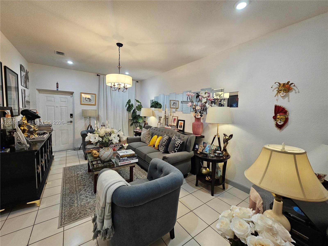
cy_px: 123
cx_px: 164
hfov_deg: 106.2
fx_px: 123
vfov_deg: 89.9
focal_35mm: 13
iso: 200
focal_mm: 2.2
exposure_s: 1/60
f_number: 2.2
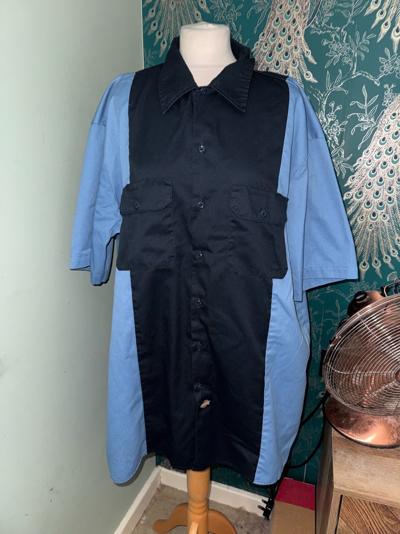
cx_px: 200
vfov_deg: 71.6
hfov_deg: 56.8
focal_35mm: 24
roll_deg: -0.8
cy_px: 267
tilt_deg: -17.3
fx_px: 370
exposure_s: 1/11
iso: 80
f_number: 1.78
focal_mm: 6.76
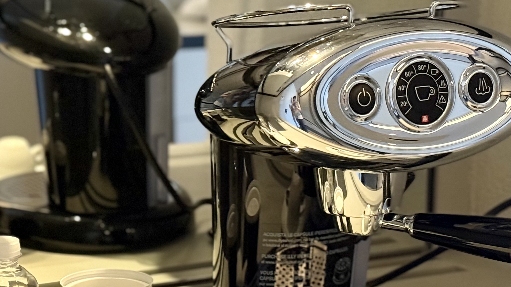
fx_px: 1409
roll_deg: -0.3
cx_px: 242
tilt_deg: -13.3
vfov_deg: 11.6
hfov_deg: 20.6
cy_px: 214
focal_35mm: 104
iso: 800
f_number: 1.78
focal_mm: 6.76
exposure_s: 1/29
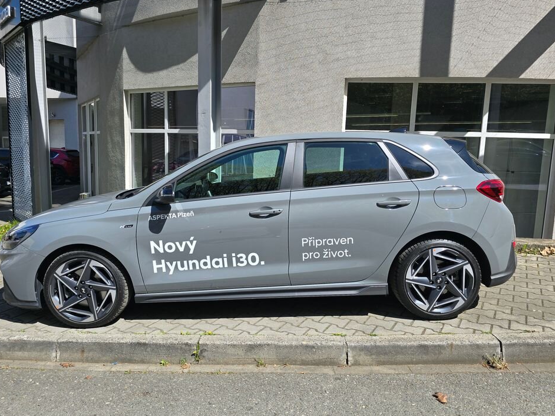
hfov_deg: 69.3
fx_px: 401
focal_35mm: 25
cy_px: 204
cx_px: 256
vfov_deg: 54.9
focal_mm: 6.3
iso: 12
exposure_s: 1/529
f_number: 1.7
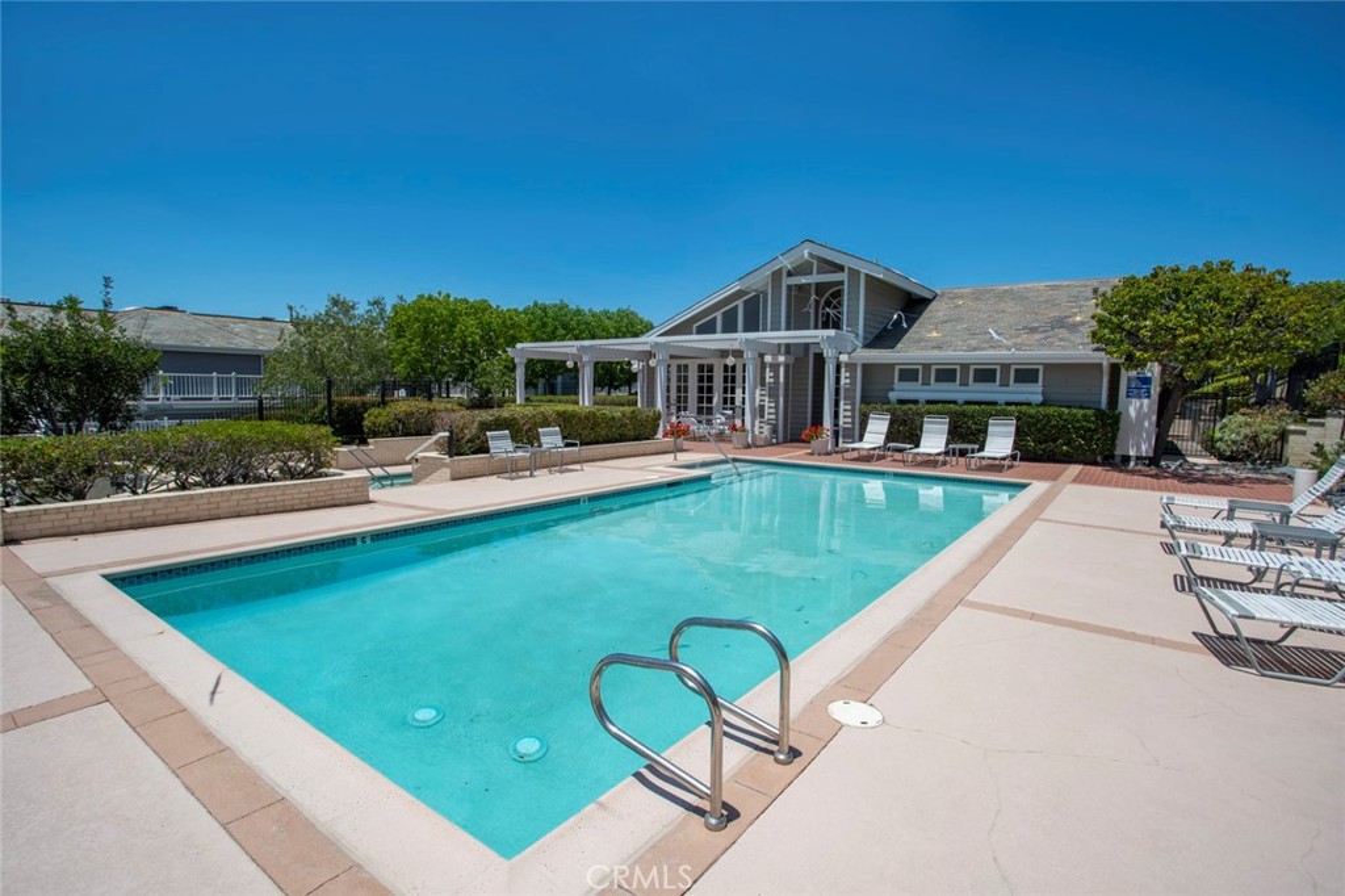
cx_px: 672
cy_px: 448
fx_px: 635
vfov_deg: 70.4
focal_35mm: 17
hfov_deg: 93.3
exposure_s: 1/200
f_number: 9
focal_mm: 17
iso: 50
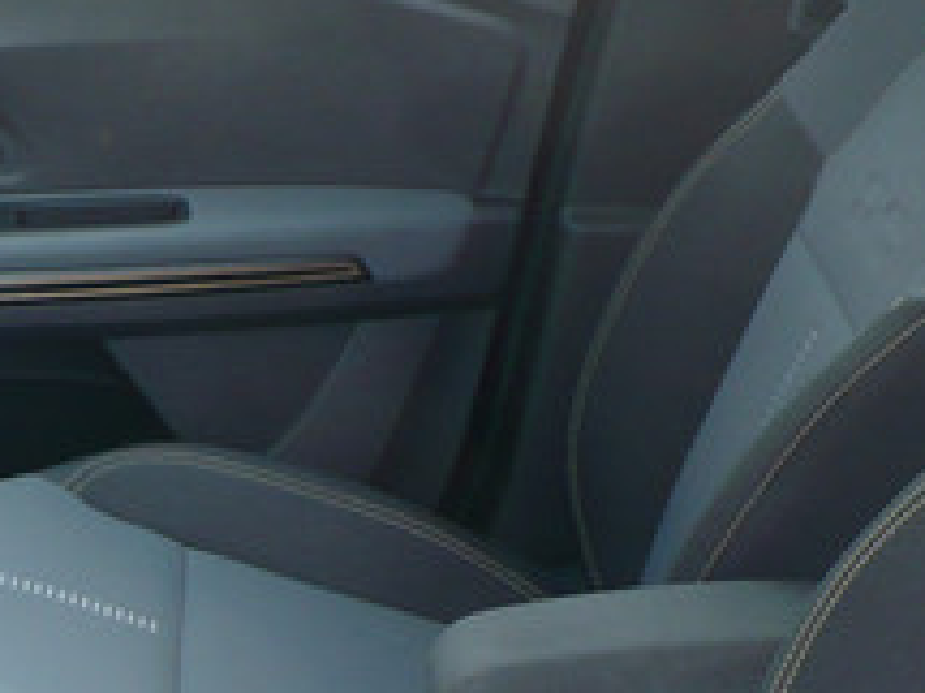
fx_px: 2938
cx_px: -181
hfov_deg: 17.1
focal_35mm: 110
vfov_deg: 13.0
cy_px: 878
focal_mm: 6.1
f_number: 2.8
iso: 100
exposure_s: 1/80
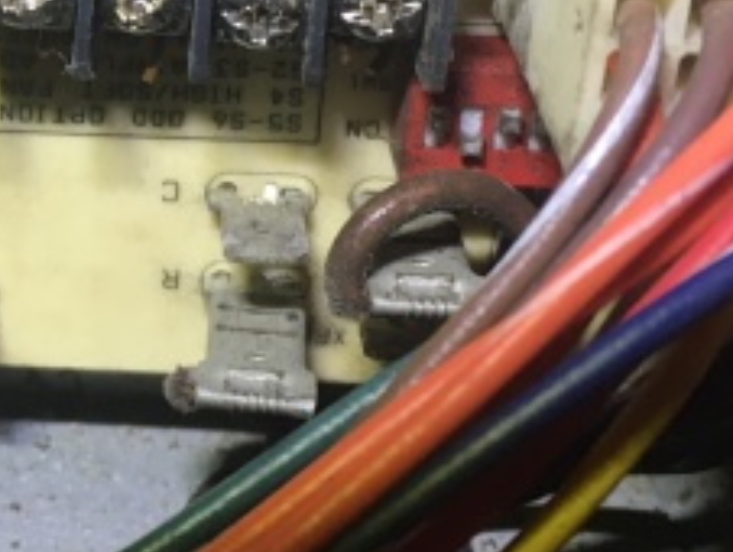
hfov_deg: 23.0
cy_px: 91
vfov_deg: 17.8
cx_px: 32
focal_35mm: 82
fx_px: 1738
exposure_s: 1/30
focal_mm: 4.15
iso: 32
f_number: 2.2
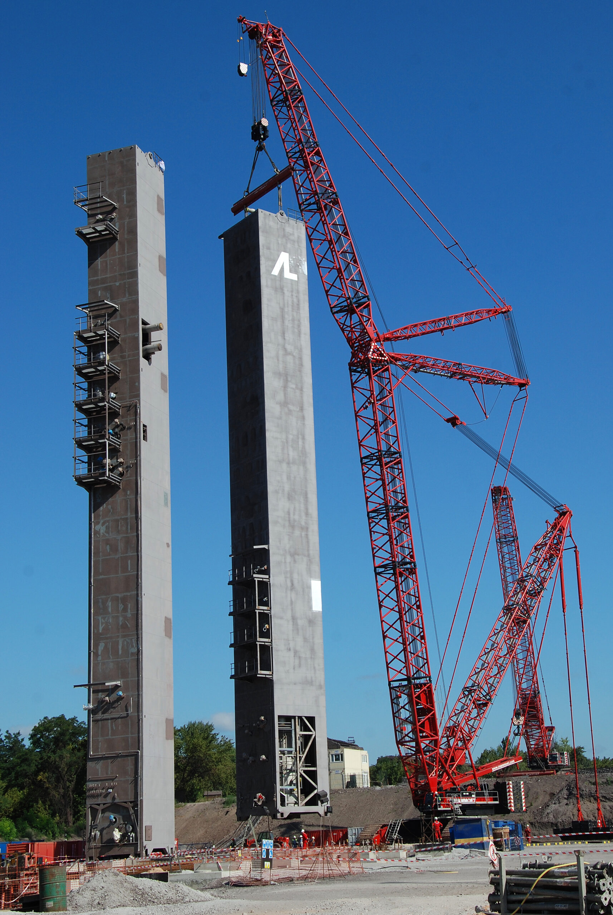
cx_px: 306
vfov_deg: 41.1
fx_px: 1222
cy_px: 458
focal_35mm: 48
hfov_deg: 28.2
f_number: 11
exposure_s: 1/200
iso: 100
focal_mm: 32
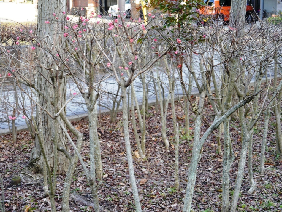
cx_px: 141
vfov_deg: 25.2
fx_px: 472
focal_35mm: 58
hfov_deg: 33.2
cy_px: 106
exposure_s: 1/60
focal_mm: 29
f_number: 4.9
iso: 200
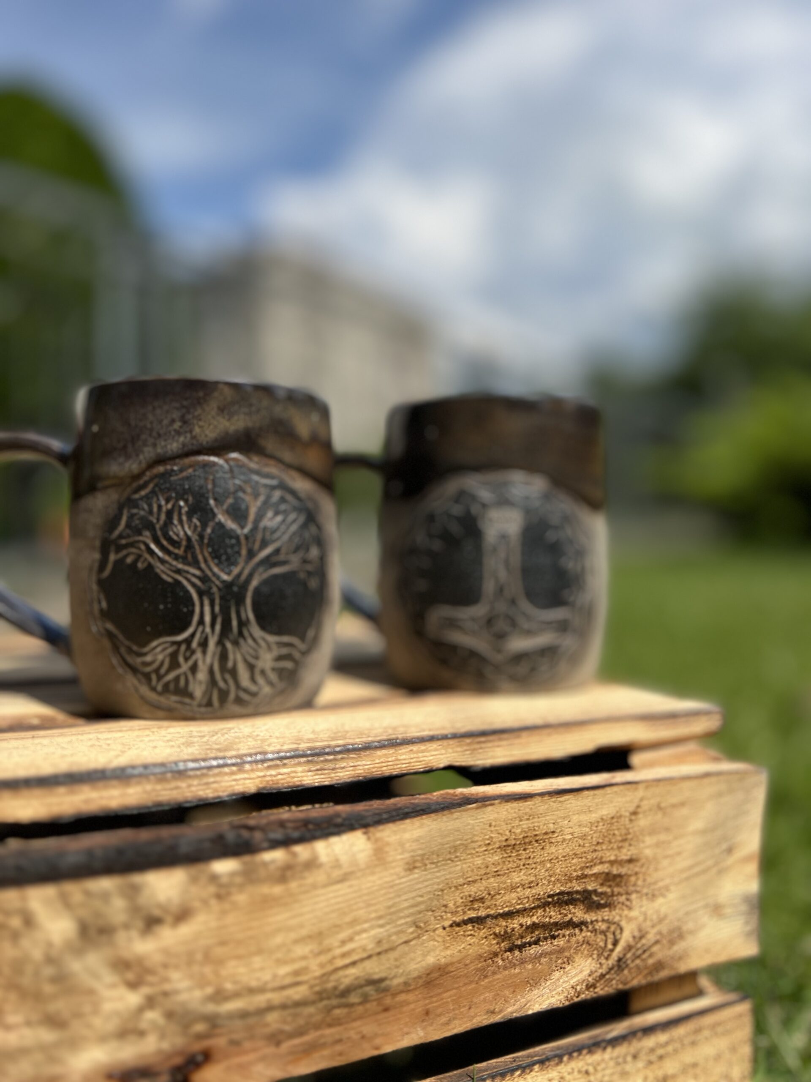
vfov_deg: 67.3
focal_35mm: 26
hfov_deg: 53.1
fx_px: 812
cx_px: 406
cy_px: 541
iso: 50
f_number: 1.5
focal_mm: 5.7
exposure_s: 1/6993
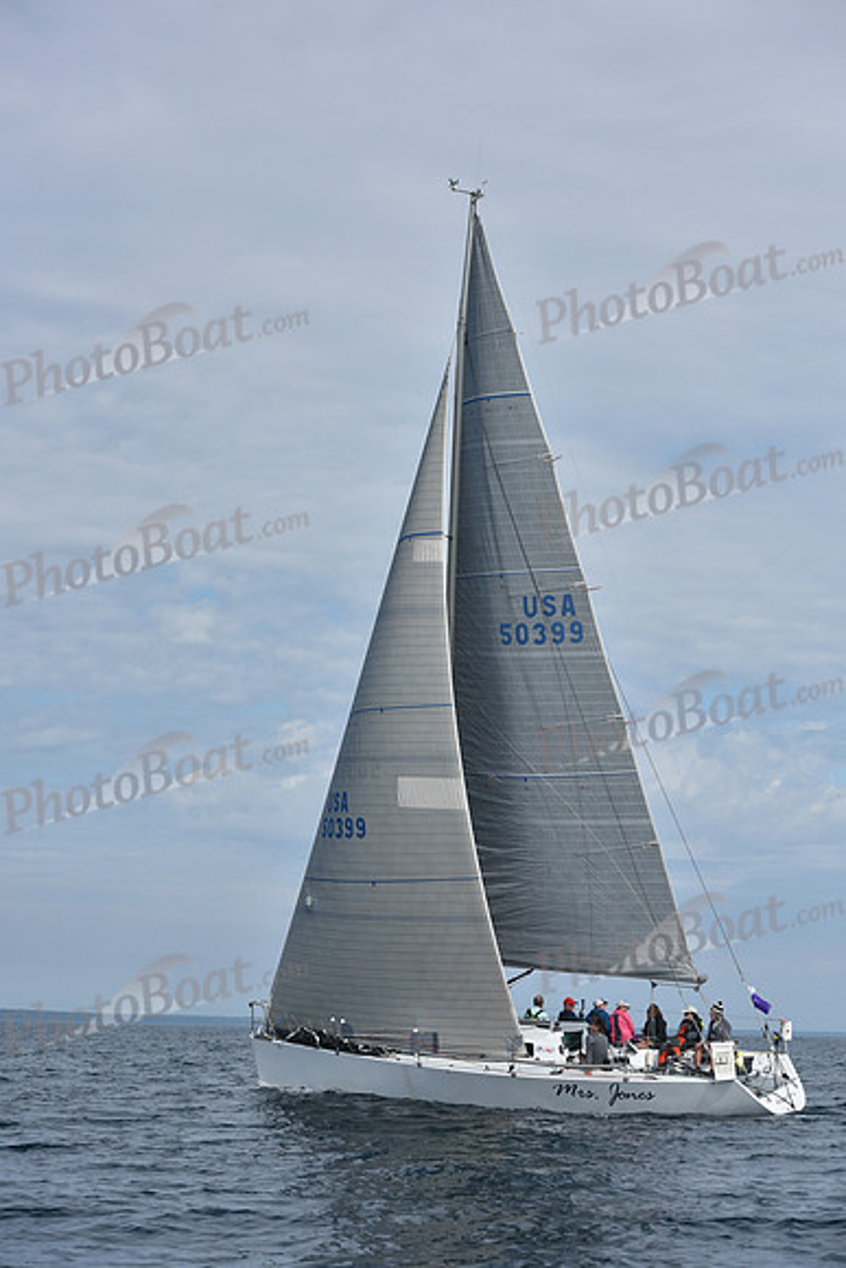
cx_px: 423
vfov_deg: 28.8
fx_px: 2466
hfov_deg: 19.5
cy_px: 634
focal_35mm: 70
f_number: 7.1
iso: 250
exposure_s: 1/1600
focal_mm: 70
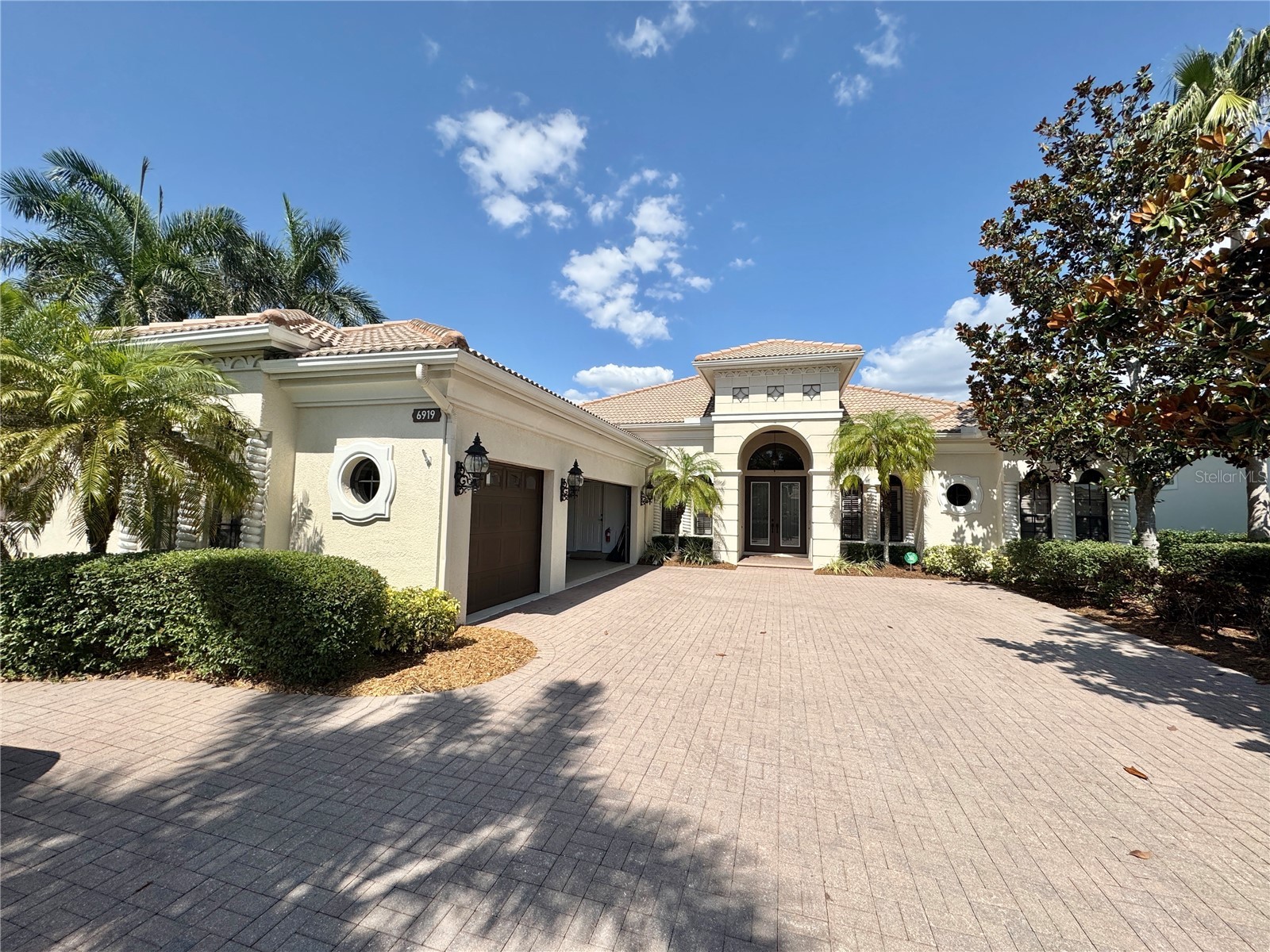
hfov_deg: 102.1
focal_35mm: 14
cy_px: 476
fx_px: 514
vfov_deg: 85.7
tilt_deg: +3.3
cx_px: 635
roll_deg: -1.5
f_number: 2.2
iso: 50
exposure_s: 1/3247
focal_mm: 2.22
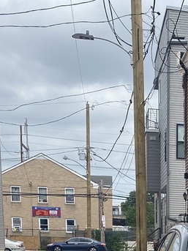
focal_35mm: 91
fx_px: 659
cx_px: 236
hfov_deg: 15.5
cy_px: 392
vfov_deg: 18.7
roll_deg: +0.3
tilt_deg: -7.7
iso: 32
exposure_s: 1/1779
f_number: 1.8
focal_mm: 4.25
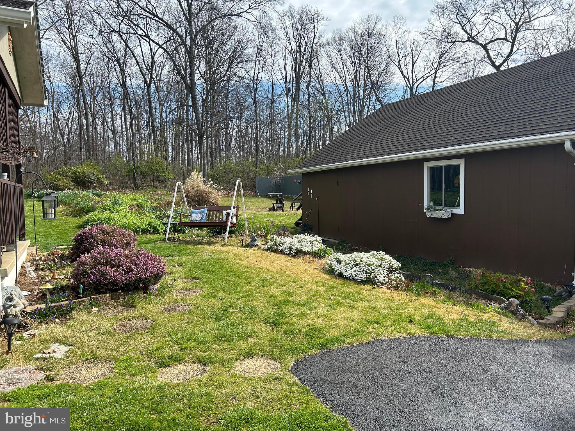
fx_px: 432
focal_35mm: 26
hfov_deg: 67.3
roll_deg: +1.9
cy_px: 216
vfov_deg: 53.1
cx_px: 288
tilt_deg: -3.2
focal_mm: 5.7
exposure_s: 1/1751
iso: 50
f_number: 1.5
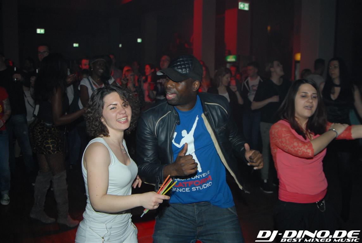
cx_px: 181
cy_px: 122
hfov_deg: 53.0
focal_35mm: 36
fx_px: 363
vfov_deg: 37.0
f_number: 5.6
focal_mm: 24
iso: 400
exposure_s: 1/60
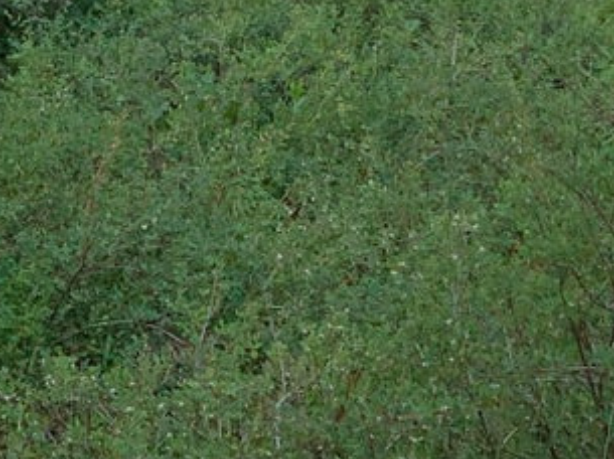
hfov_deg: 8.5
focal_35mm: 233
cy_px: -211
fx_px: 4128
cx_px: 233
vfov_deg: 6.3
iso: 16
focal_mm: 6
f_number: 2.4
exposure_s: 1/666
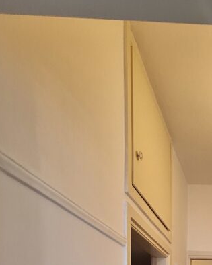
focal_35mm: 33
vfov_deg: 38.2
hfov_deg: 37.3
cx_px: 234
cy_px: 327
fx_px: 259
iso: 200
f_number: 2.2
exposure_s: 1/50
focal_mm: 1.74
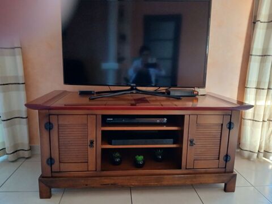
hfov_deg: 67.3
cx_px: 136
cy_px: 102
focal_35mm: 26
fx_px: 204
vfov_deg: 53.1
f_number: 1.8
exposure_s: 1/25
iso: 320
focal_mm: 3.98
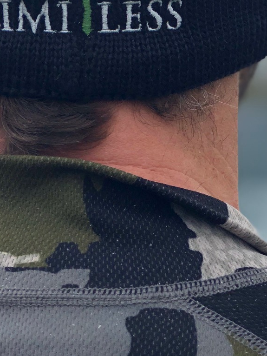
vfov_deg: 12.7
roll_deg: -1.0
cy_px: -106
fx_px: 1542
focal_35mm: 150
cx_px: 92
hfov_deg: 9.9
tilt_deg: +4.3
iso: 20
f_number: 2.8
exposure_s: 1/546
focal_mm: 6.6
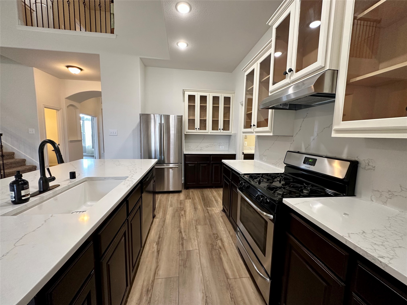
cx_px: 204
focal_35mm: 14
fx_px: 165
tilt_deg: -7.1
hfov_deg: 102.1
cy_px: 152
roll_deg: -1.6
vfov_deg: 85.7
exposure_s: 1/60
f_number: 2.2
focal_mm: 2.22
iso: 160
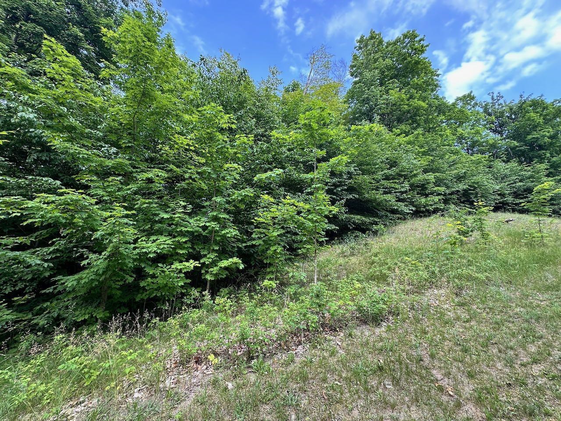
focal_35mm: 14
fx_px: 227
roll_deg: +0.8
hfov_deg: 102.1
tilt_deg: +16.0
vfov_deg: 85.7
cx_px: 280
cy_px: 210
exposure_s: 1/142
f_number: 2.2
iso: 40
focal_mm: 2.22
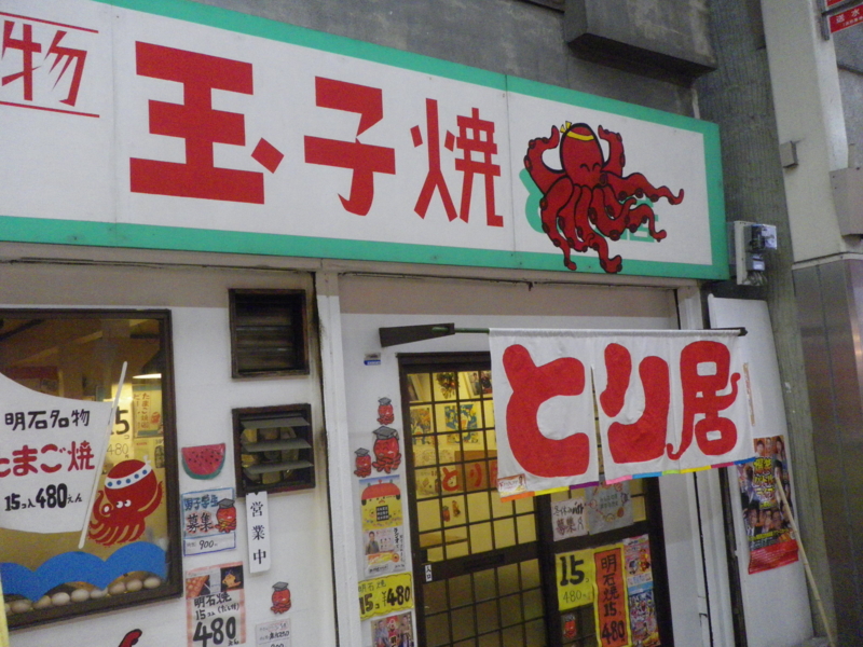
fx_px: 873
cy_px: 324
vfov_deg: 40.7
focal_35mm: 35
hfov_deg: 52.6
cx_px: 432
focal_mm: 6.2
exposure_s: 1/60
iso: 500
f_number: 3.8
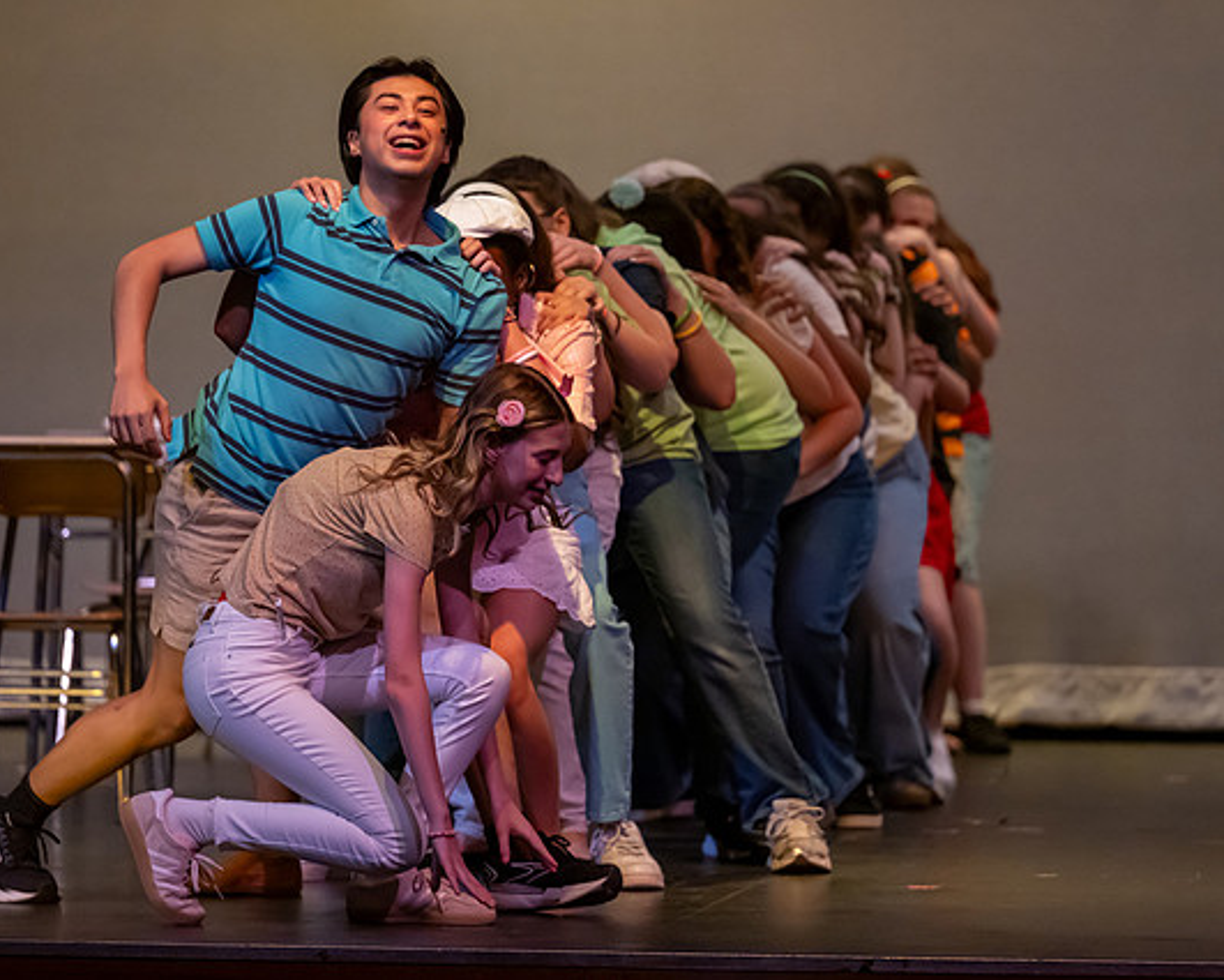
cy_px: 444
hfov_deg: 7.1
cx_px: 509
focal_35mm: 271
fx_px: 9819
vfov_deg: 5.7
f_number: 2.8
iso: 2500
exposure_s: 1/500
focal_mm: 185
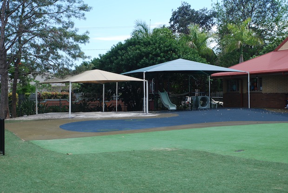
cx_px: 144
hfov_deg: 26.0
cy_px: 96
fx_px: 625
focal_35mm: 78
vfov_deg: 17.5
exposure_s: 1/160
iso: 100
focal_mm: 52
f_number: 6.3
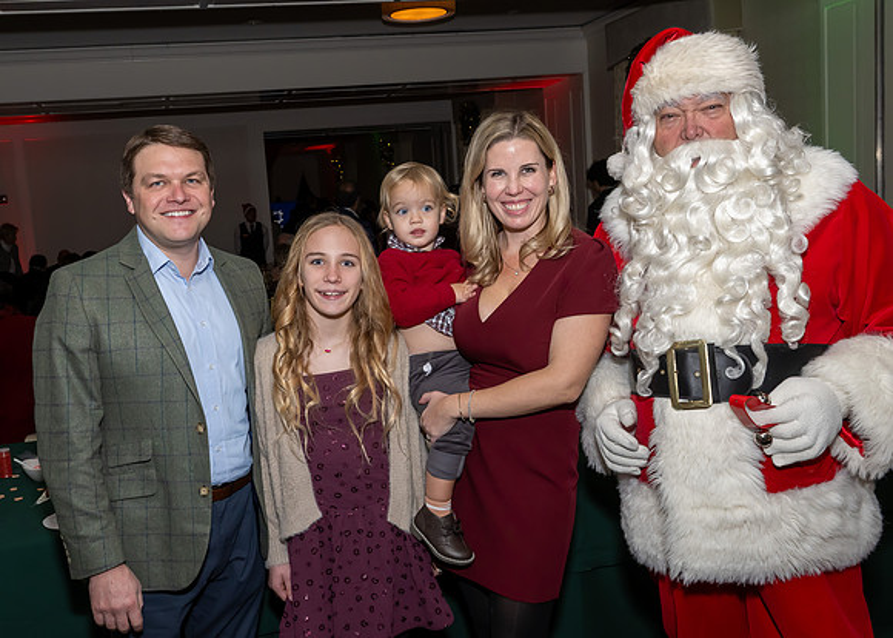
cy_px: 320
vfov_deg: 39.7
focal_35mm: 35
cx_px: 363
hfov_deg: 53.3
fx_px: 884
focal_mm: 20
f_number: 8
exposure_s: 1/250
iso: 640
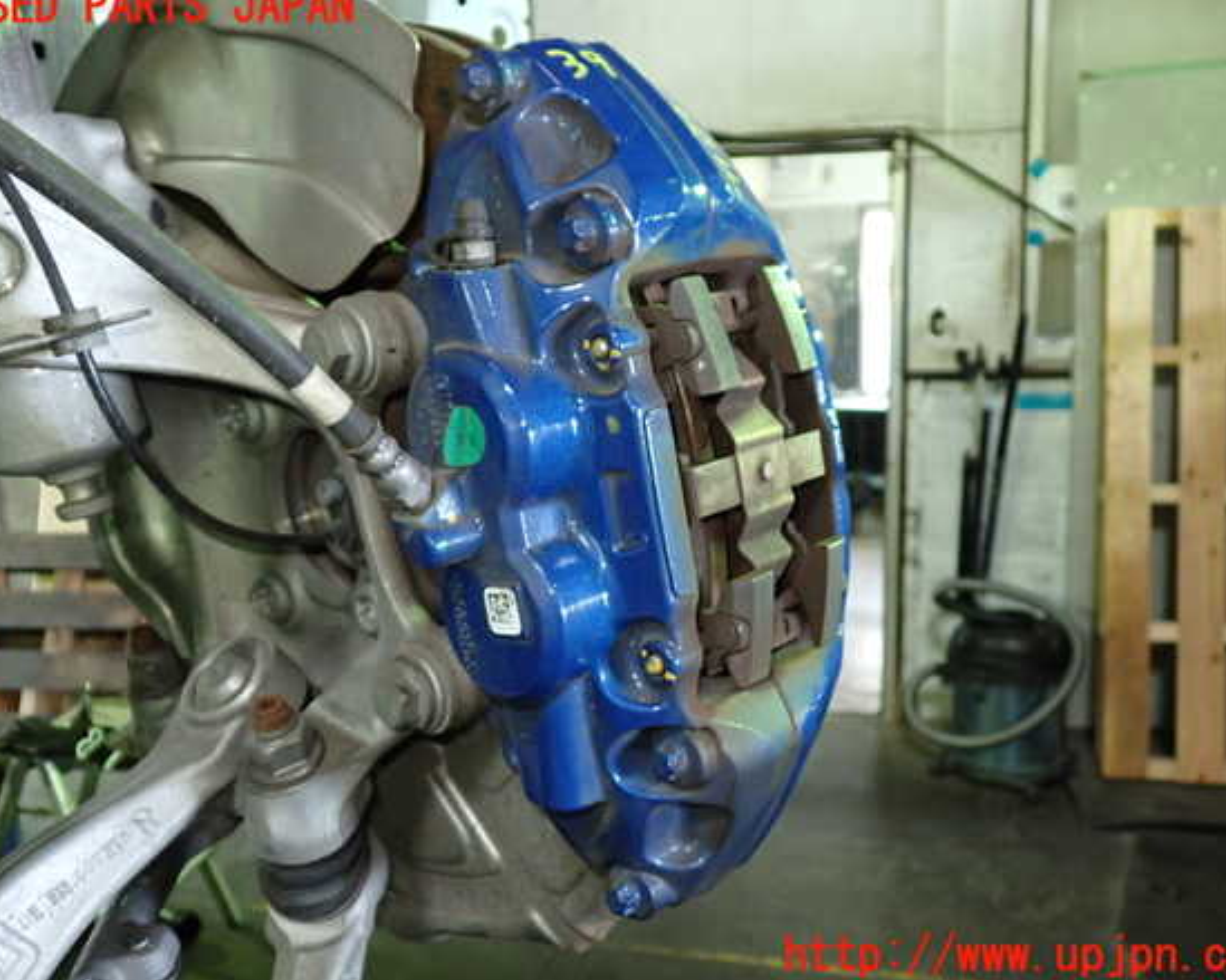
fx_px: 1161
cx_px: 619
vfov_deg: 45.8
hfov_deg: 55.7
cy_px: 482
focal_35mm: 32
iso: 500
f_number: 2.3
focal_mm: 5.4
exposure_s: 1/30
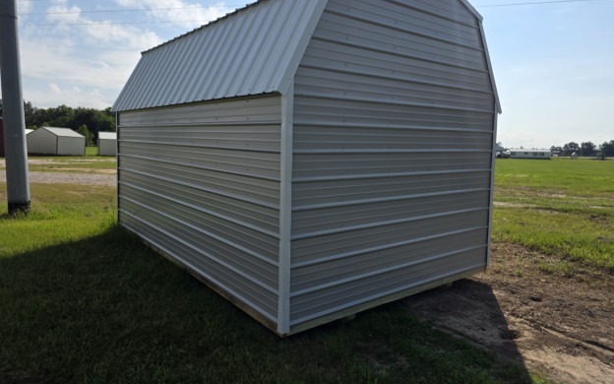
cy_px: 170
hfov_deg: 72.5
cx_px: 307
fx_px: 418
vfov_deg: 49.2
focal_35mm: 25
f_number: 1.7
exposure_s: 1/7944
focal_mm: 6.3
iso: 80
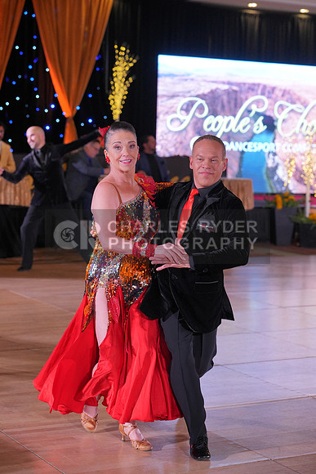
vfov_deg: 26.3
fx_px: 1013
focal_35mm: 77
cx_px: 158
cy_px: 237
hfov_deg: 17.7
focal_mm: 77
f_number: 4
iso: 2000
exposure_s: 1/400
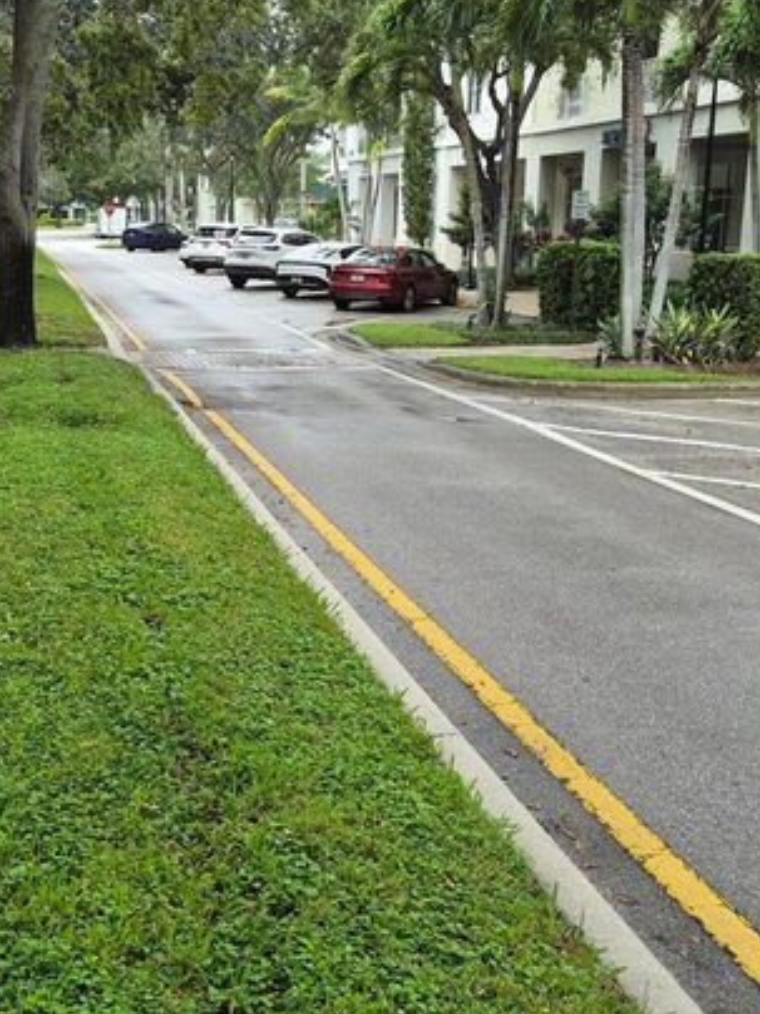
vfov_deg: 48.9
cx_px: 281
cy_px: 458
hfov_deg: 37.5
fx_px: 1112
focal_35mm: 38
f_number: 1.8
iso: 80
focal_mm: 5.4
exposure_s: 1/908
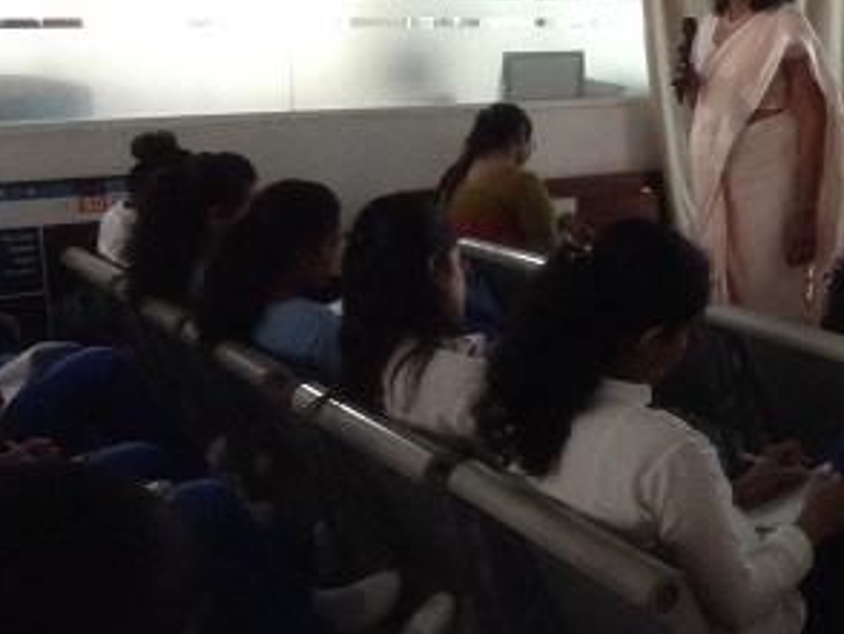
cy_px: 254
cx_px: 692
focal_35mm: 56
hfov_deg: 33.2
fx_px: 1366
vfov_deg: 26.1
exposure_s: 1/15
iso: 320
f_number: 2.4
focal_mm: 3.3
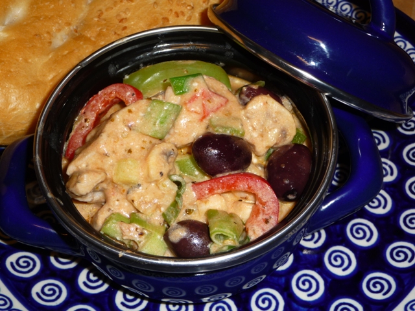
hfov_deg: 34.9
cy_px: 156
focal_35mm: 55
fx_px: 659
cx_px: 208
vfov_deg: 26.6
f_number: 4.3
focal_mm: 9.3
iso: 100
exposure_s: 1/30
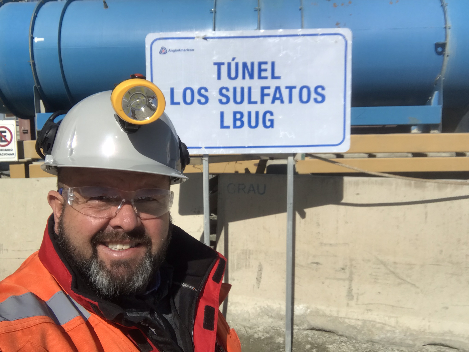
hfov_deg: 56.8
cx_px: 234
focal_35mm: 32
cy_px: 176
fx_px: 434
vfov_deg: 44.2
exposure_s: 1/1996
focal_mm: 2.87
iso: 25
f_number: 2.2
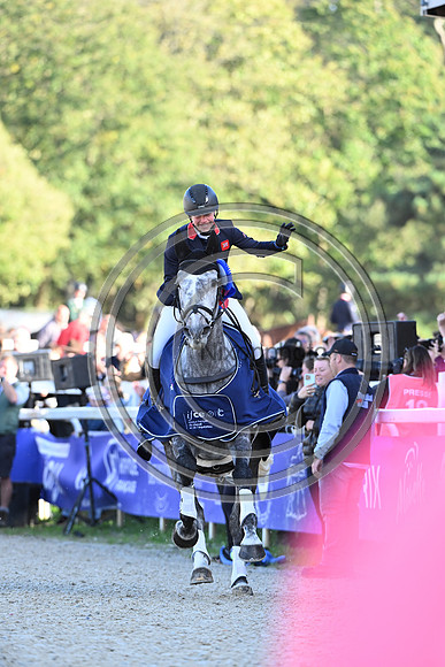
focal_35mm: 310
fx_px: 5744
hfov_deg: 4.4
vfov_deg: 6.6
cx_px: 222
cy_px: 334
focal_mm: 310
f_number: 5.6
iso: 2000
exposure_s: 1/800
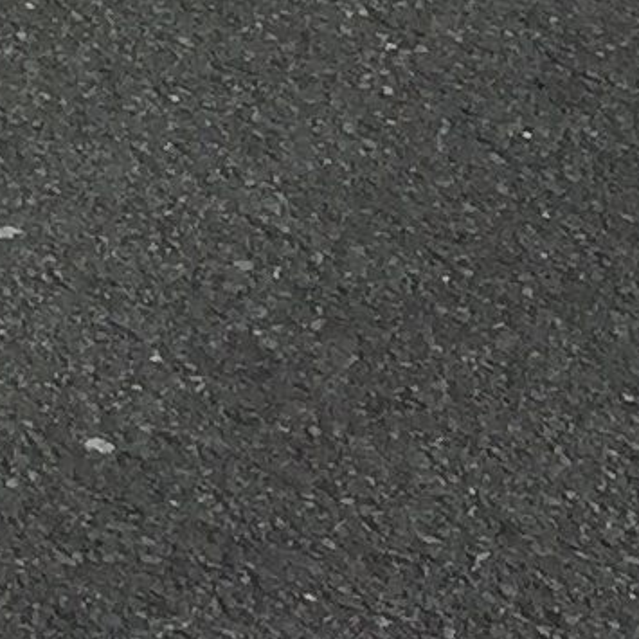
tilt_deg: -17.7
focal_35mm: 236
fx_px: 4929
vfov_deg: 6.9
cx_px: -2185
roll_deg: -2.2
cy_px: -981
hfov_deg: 5.9
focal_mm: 4.15
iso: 32
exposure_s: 1/3049
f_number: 2.2
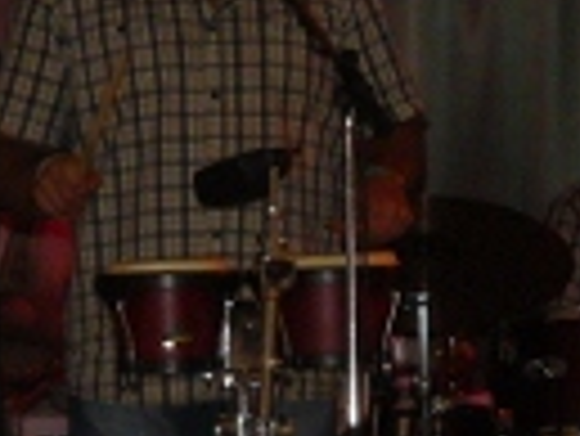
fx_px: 4981
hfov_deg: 6.6
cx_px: 728
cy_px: 346
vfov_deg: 5.0
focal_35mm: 297
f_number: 3.2
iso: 200
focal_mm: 10.1
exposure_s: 1/30
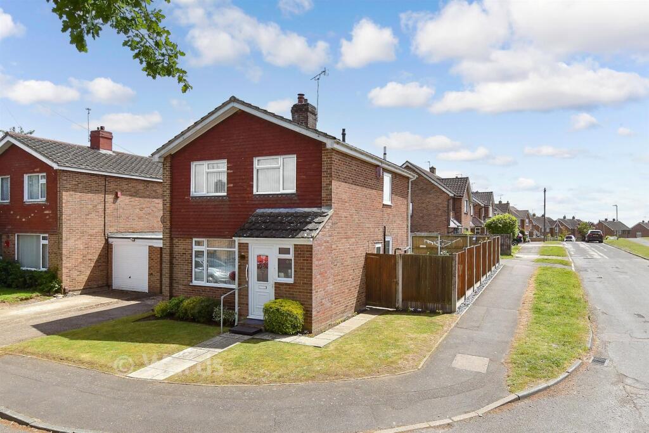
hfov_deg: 96.7
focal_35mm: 16
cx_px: 324
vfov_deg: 73.8
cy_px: 216
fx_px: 288
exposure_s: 1/4000
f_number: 4
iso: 400
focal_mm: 11
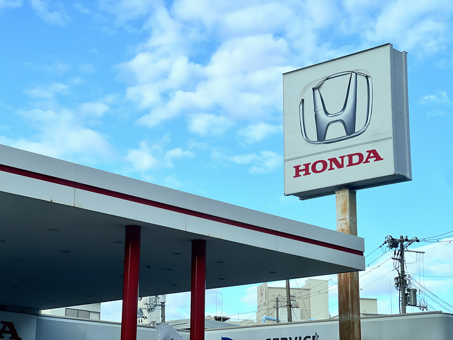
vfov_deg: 19.1
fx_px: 1008
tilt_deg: +16.2
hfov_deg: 25.3
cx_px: 226
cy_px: 170
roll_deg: -1.9
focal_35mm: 77
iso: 32
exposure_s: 1/358
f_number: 2.8
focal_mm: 9
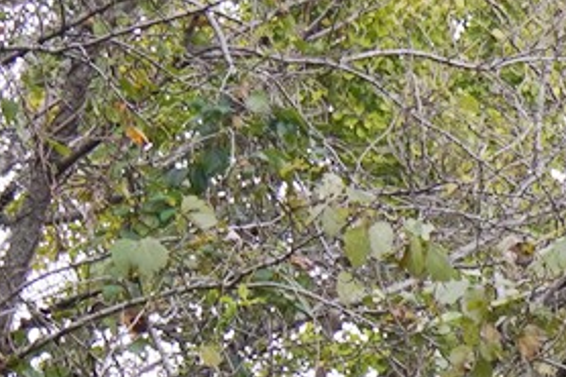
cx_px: 1788
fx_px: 3959
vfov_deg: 5.2
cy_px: 1058
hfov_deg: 7.2
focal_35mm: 252
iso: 400
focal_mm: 35
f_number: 5.6
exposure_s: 1/100
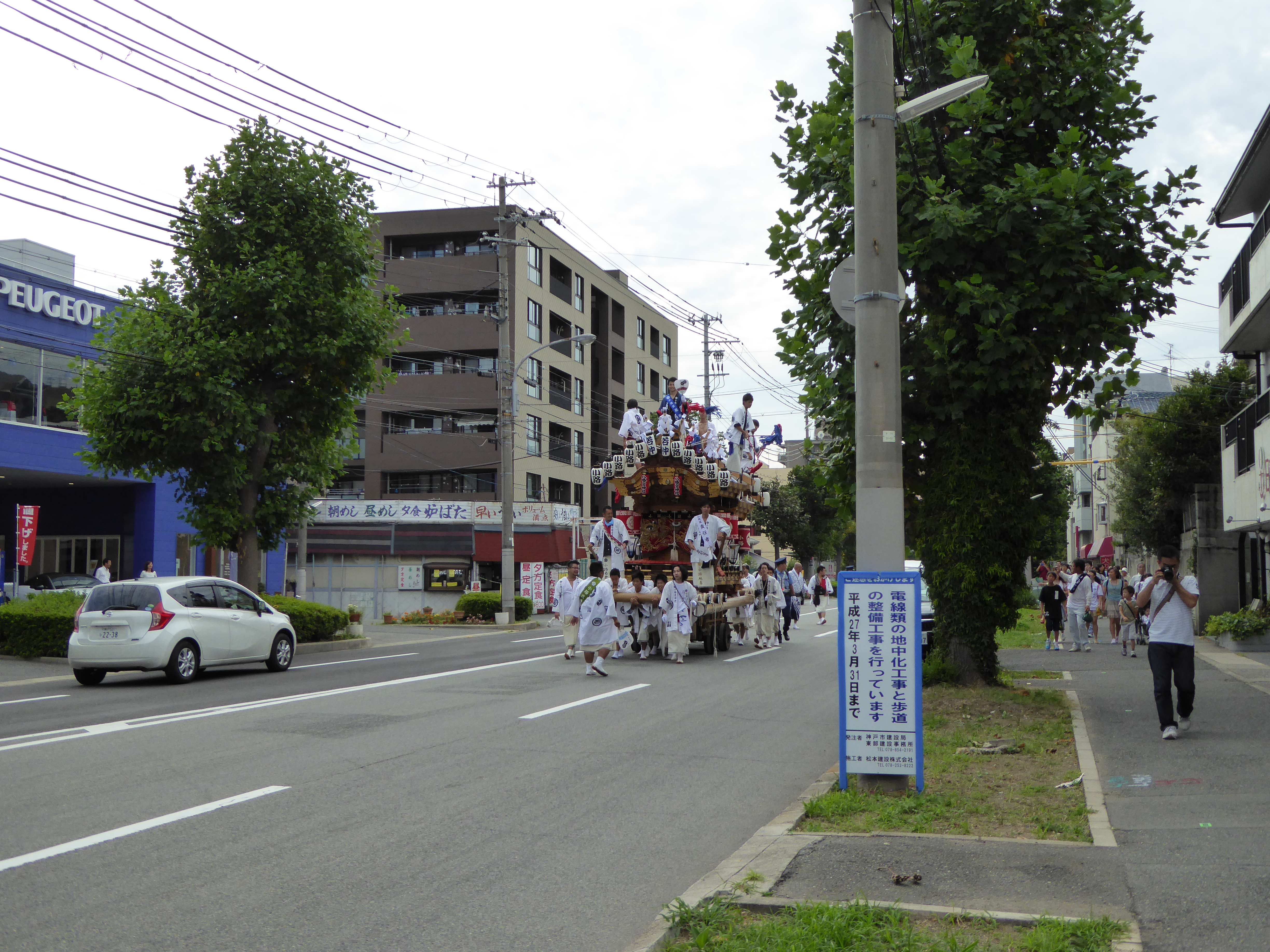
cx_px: 635
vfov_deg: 34.3
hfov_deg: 44.8
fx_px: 1541
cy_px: 476
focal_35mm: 42
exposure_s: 1/640
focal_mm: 7.2
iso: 160
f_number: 3.8
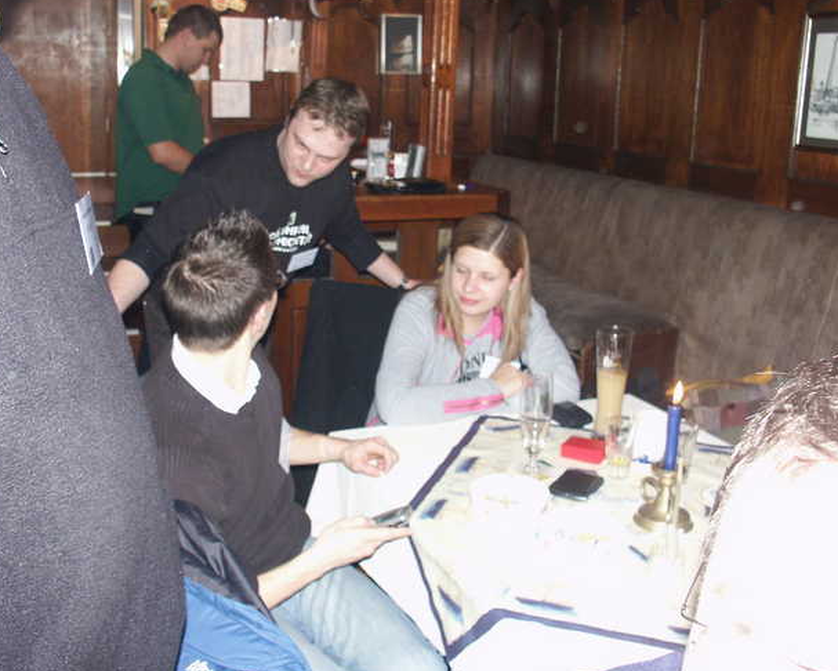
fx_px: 893
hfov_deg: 50.2
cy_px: 284
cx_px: 378
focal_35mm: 36
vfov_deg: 41.1
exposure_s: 1/45
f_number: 2.8
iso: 200
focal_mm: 7.21
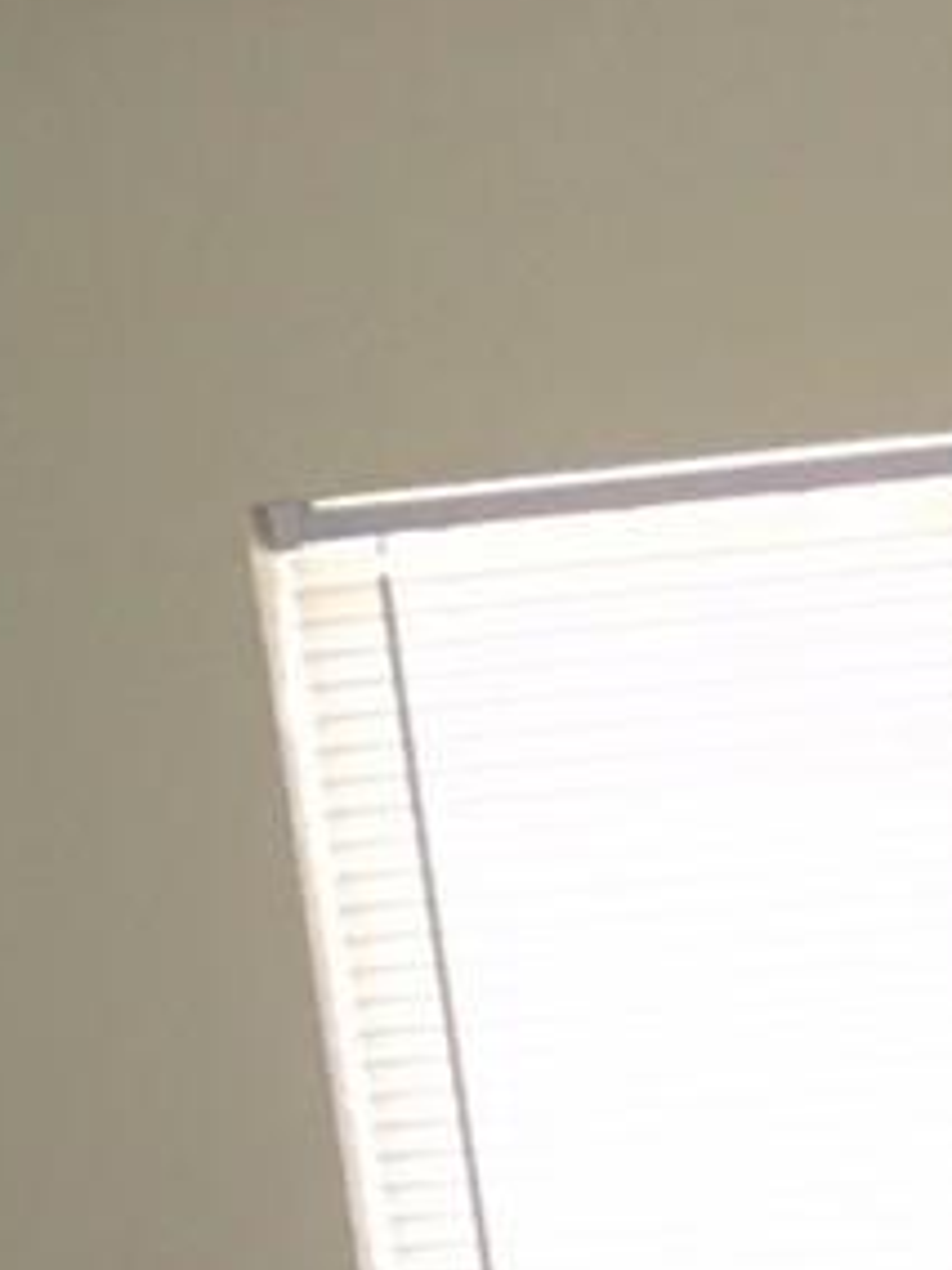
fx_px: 7480
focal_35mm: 204
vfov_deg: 8.8
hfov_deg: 6.8
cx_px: 2512
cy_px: 2969
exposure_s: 1/30
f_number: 2.2
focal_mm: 4.15
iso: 80
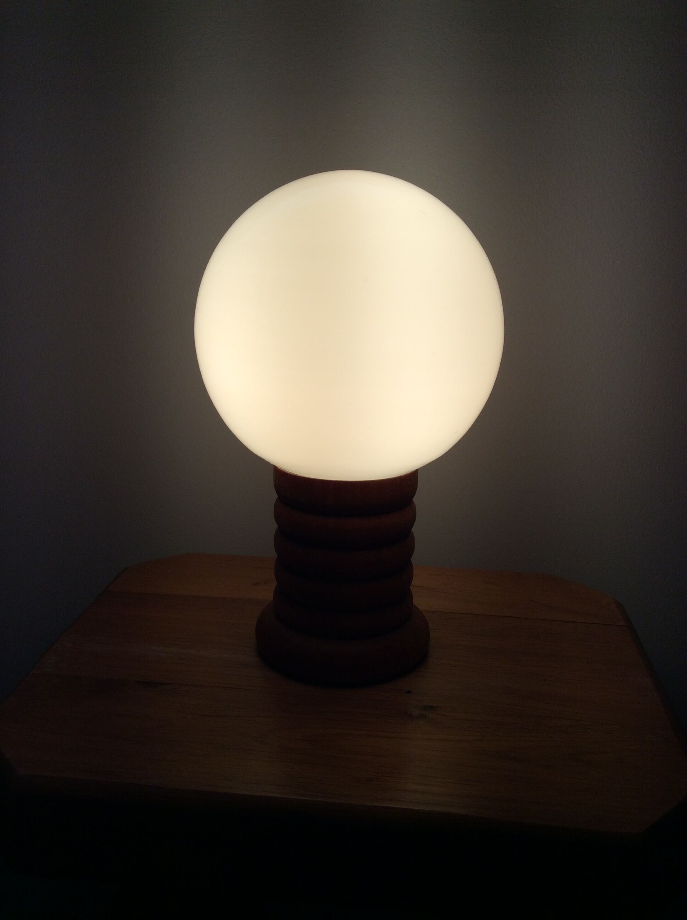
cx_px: 344
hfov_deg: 44.1
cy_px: 460
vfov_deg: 56.9
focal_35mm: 32
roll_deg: +0.5
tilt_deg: -14.9
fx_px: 849
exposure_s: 1/252
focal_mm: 3.3
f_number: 2.4
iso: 32
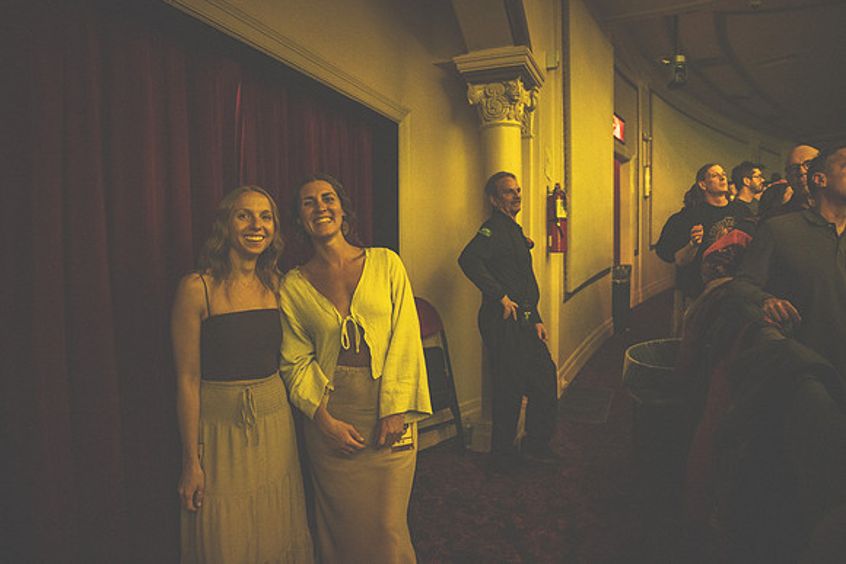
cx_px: 423
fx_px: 564
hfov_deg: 73.7
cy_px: 282
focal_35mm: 24
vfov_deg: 53.2
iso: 8000
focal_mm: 24
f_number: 2.8
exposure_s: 1/200
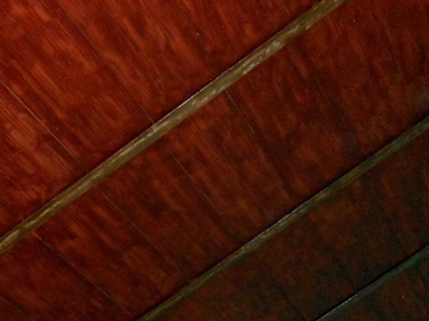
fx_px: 1041
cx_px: 50
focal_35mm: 84
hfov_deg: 22.8
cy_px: 283
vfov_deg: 17.3
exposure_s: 1/25
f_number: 3.5
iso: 320
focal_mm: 5.8
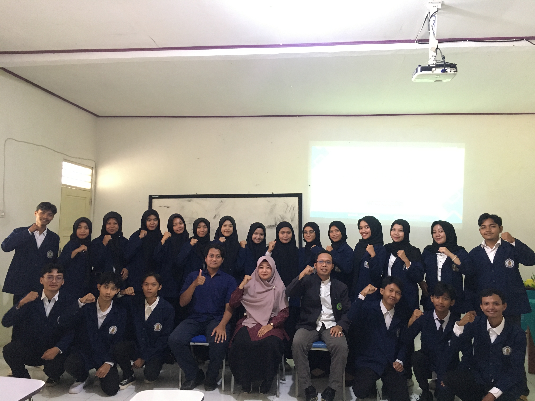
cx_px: 268
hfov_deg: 61.7
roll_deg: -0.8
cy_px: 200
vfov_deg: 48.2
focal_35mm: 29
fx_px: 448
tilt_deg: +2.4
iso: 200
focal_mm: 4.15
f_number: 2.2
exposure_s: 1/20
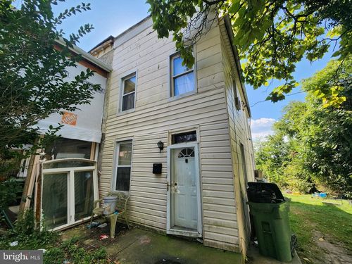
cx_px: 176
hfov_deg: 106.2
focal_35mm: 13
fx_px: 132
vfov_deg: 89.9
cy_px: 132
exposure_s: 1/591
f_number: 2.2
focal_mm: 2.2
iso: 50
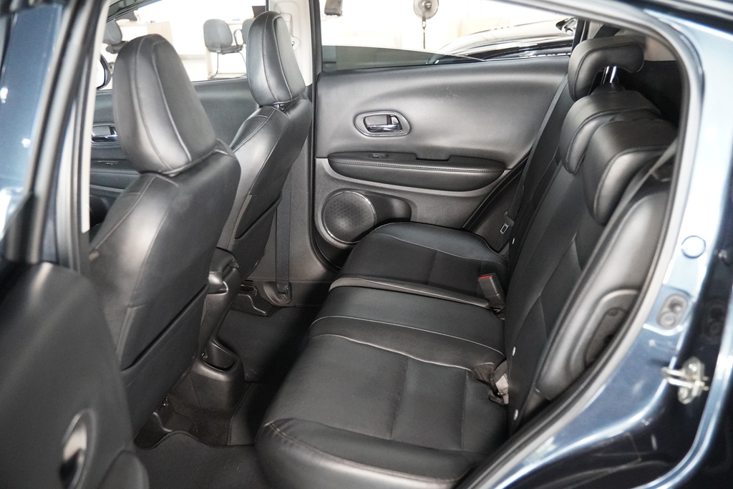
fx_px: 703
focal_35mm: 34
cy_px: 244
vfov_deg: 38.4
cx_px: 366
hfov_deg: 55.1
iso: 6400
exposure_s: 1/160
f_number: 2.8
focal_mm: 23
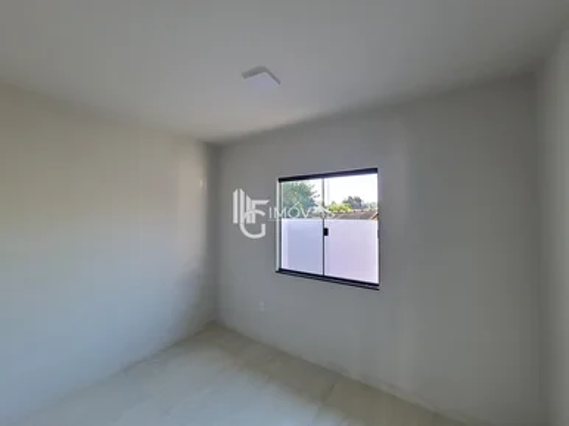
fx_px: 214
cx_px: 284
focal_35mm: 13
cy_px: 213
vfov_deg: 89.9
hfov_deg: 106.2
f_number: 2.2
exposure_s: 1/120
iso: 64
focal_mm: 1.74
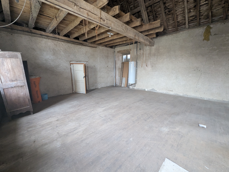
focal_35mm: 13
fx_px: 86
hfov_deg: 106.1
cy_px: 86
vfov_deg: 90.1
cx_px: 114
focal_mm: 1.95
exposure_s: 1/23.8
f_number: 2.2
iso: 252
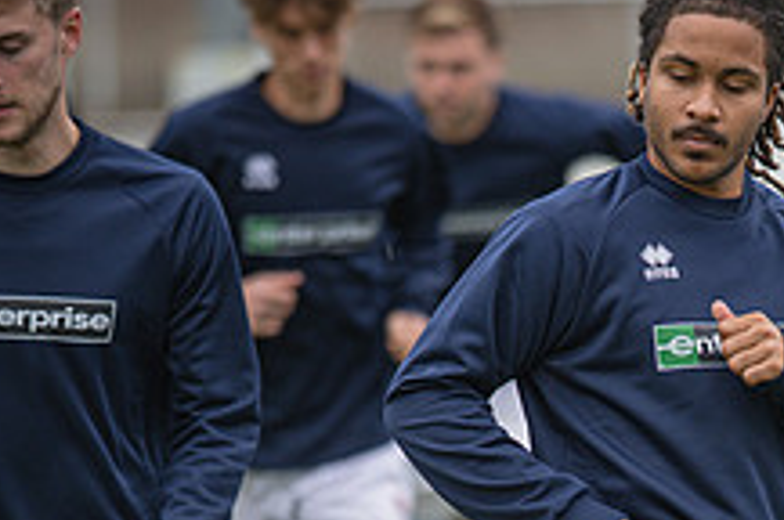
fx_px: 9155
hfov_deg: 4.9
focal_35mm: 421
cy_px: 581
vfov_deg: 3.3
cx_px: 718
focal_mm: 135
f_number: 1.8
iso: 200
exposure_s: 1/2000
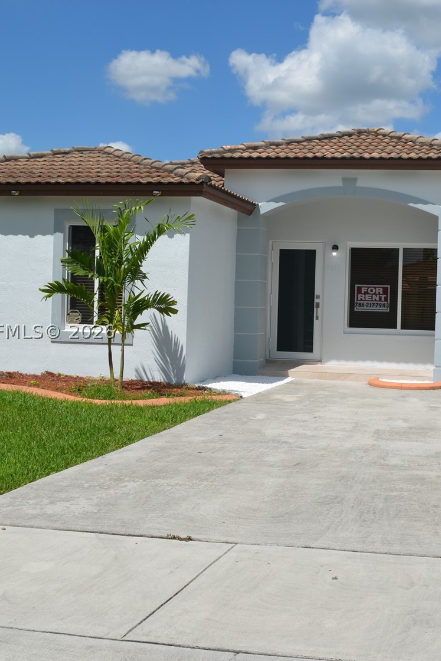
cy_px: 331
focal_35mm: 50
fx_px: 919
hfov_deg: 26.5
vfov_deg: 39.6
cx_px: 348
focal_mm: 22
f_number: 9
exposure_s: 1/320
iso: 100
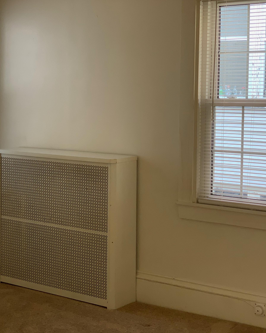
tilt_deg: -7.8
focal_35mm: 68
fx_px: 669
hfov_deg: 22.4
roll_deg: +0.3
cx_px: 92
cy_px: 166
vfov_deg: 27.9
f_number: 2.4
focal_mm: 6
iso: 125
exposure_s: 1/115
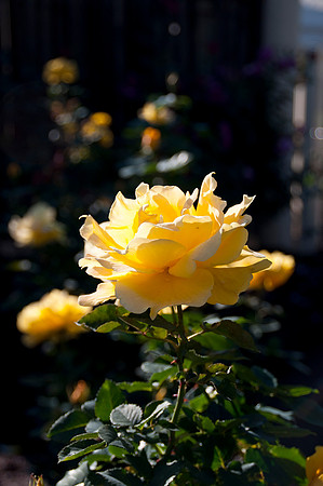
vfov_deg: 27.0
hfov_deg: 18.1
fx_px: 1012
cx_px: 162
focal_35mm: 75
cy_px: 243
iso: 200
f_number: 4.8
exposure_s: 1/1000
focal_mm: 50
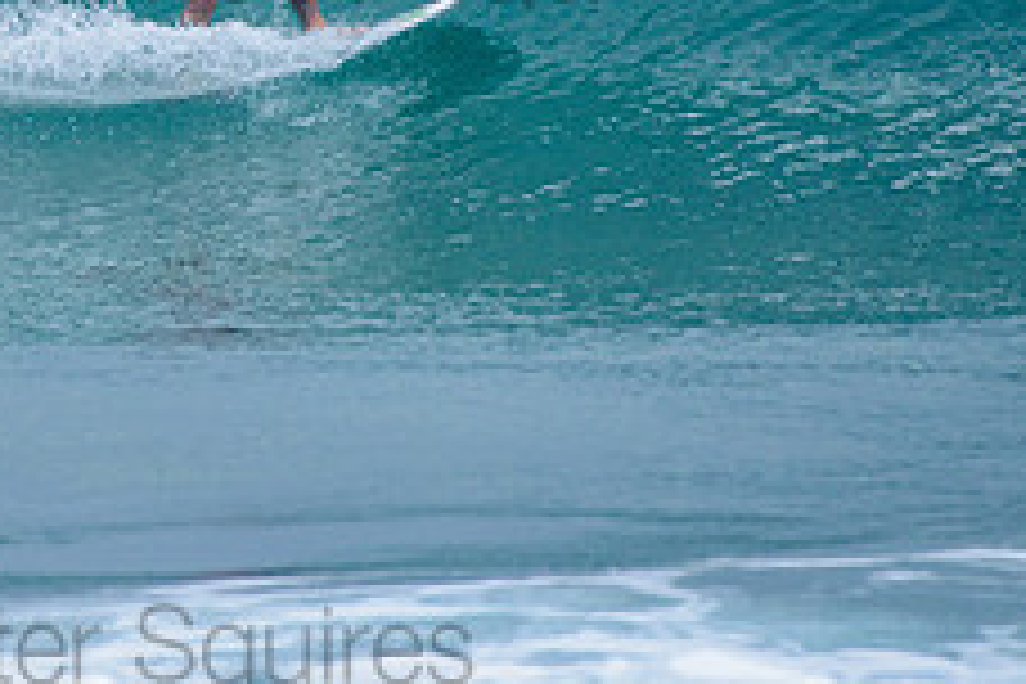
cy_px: -101
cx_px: 126
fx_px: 36192
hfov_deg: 1.6
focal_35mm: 1270
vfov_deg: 1.1
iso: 450
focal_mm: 500
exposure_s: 1/2000
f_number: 5.6
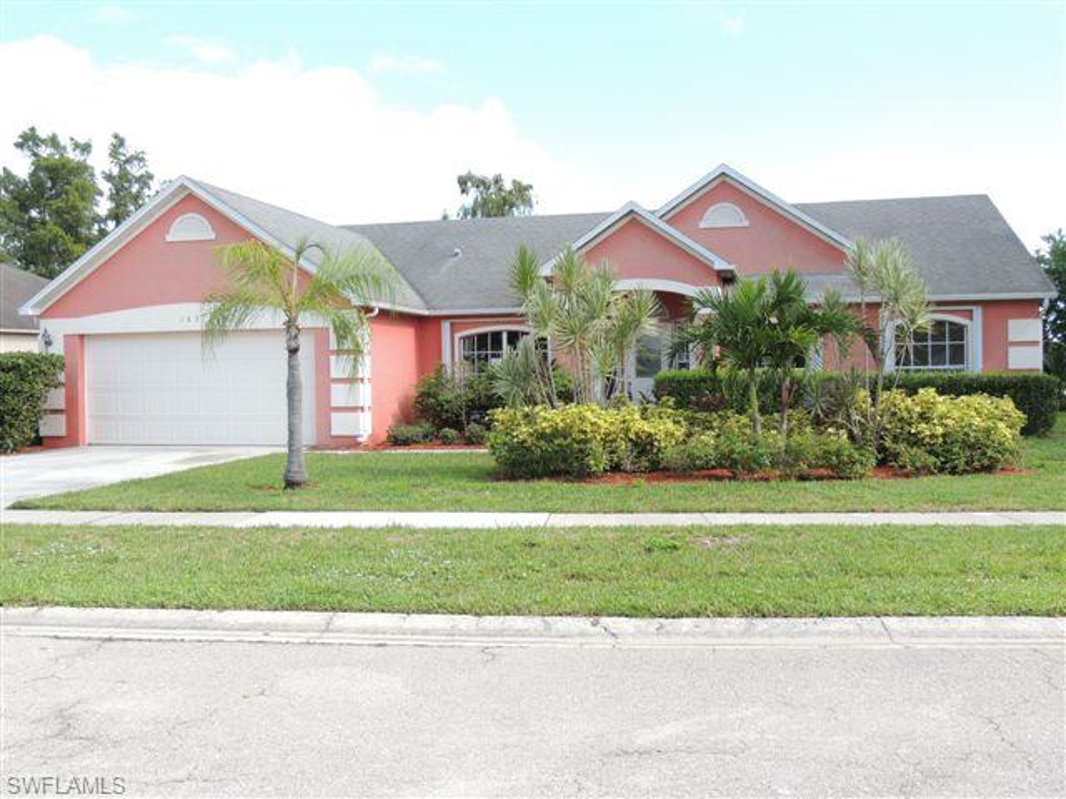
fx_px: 1078
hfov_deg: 52.6
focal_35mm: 35
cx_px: 533
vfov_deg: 40.7
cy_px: 400
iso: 100
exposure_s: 1/320
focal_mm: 6.2
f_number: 3.3
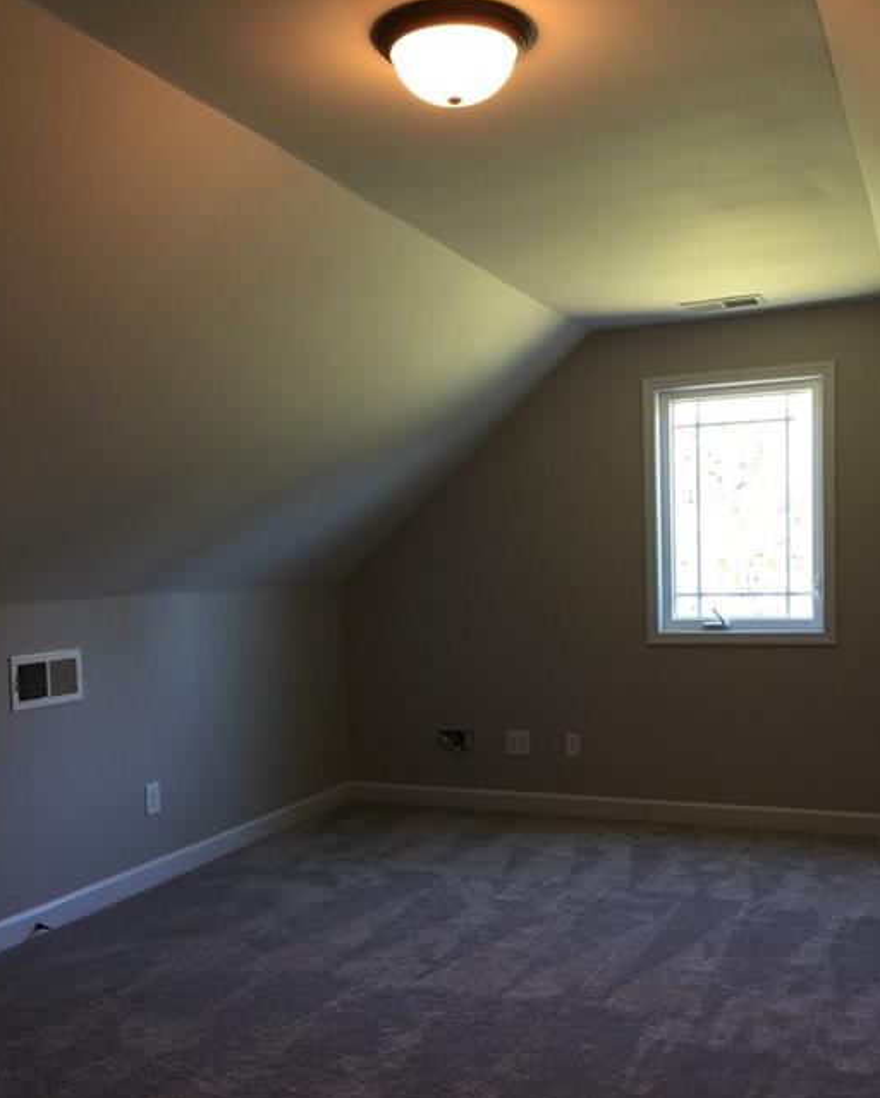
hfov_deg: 43.4
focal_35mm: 34
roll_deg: +1.3
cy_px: 641
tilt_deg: -3.9
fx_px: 1106
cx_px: 474
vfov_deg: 52.6
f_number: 2.2
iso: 32
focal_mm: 4.15
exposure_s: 1/15
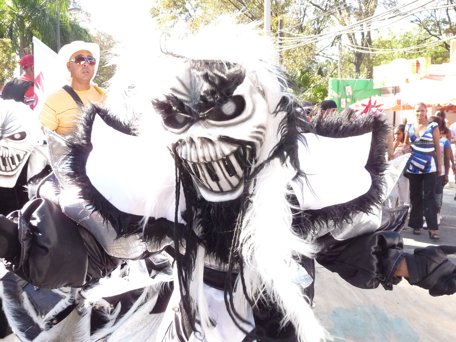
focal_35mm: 39
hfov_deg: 47.9
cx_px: 228
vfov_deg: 36.8
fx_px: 514
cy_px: 171
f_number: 3.2
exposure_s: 1/250
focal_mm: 4.8
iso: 250
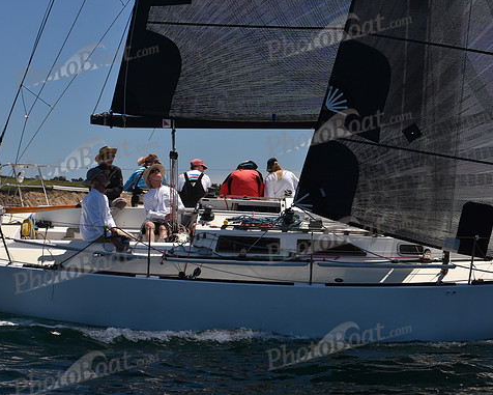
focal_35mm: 80
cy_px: 199
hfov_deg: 23.8
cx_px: 213
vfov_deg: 19.2
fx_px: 1168
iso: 250
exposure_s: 1/800
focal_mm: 70
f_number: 7.1
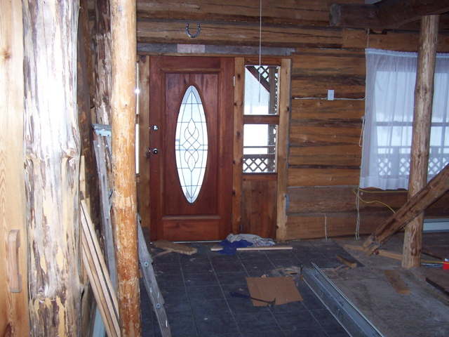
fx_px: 493
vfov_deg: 37.7
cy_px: 168
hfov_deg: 49.0
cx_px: 224
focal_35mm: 38
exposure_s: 1/60
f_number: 2.8
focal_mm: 6.3
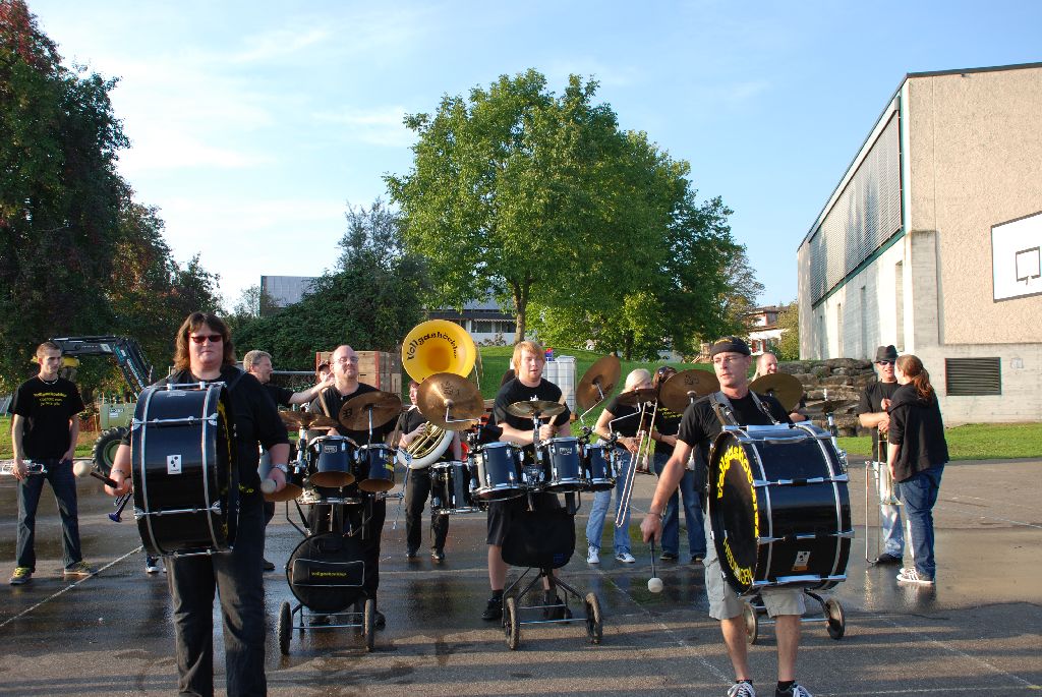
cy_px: 348
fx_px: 1043
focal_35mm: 36
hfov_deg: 53.1
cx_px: 521
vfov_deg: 37.0
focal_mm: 24
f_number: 5.6
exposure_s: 1/125
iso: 125
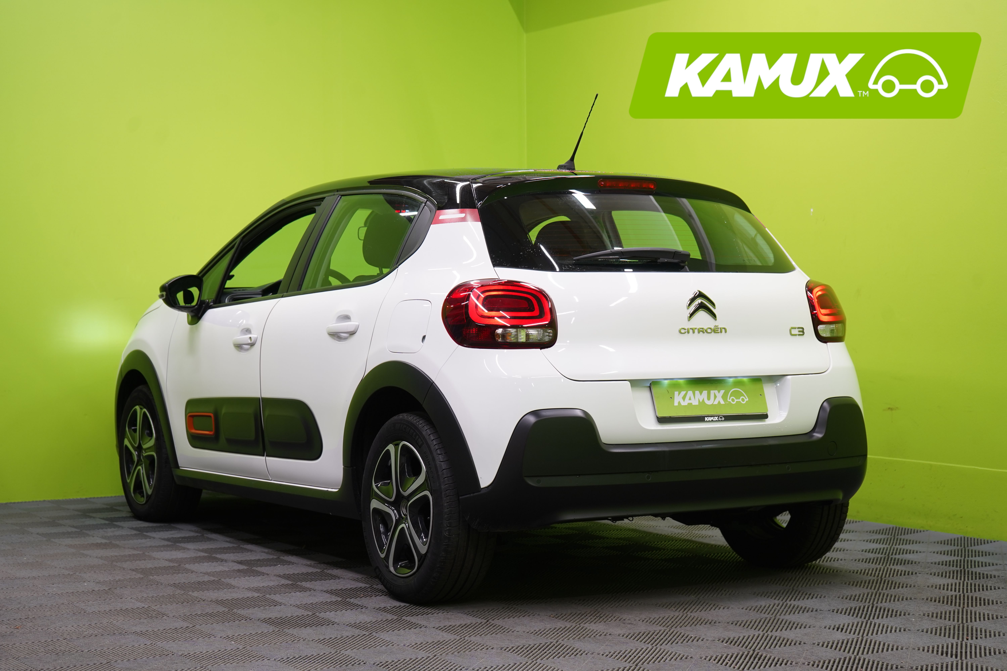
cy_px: 336
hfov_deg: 32.4
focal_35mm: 62
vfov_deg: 21.9
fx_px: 1734
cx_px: 504
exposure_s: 1/30
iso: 400
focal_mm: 62
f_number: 5.6
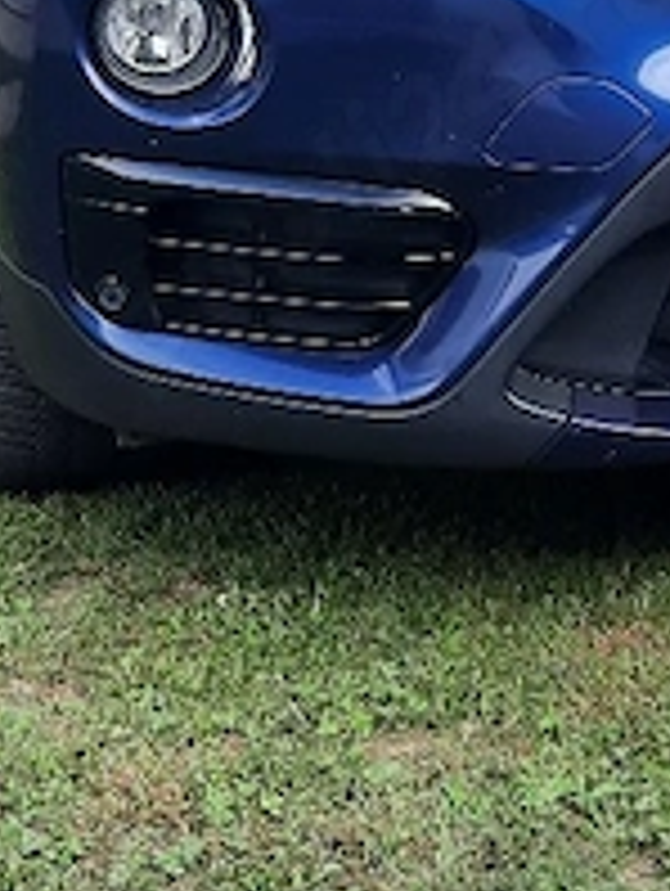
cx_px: 571
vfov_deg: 19.3
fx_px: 2601
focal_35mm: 101
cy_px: 261
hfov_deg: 14.6
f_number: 2
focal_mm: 4.6
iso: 32
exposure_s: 1/127
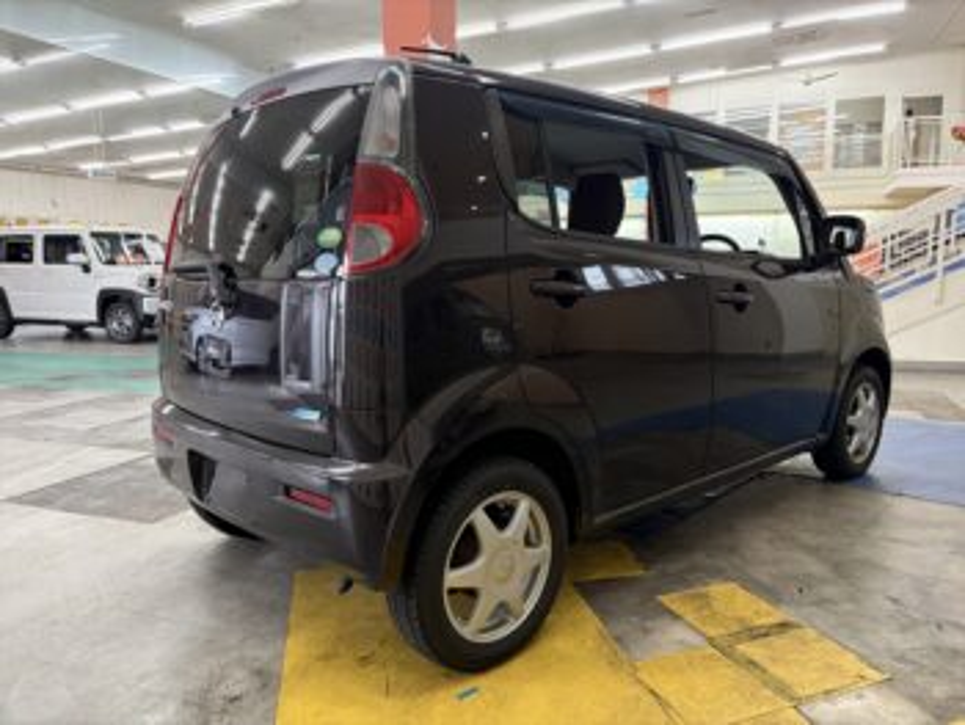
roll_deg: +1.4
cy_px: 362
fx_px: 725
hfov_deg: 67.3
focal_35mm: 26
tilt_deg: -6.7
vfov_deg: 53.1
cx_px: 482
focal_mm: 5.96
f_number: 1.6
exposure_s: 1/50
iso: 160
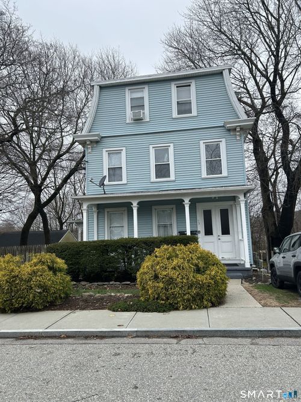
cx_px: 150
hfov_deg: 53.0
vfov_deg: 67.3
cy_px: 201
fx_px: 302
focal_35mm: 26
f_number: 1.5
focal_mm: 5.7
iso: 50
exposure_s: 1/1280
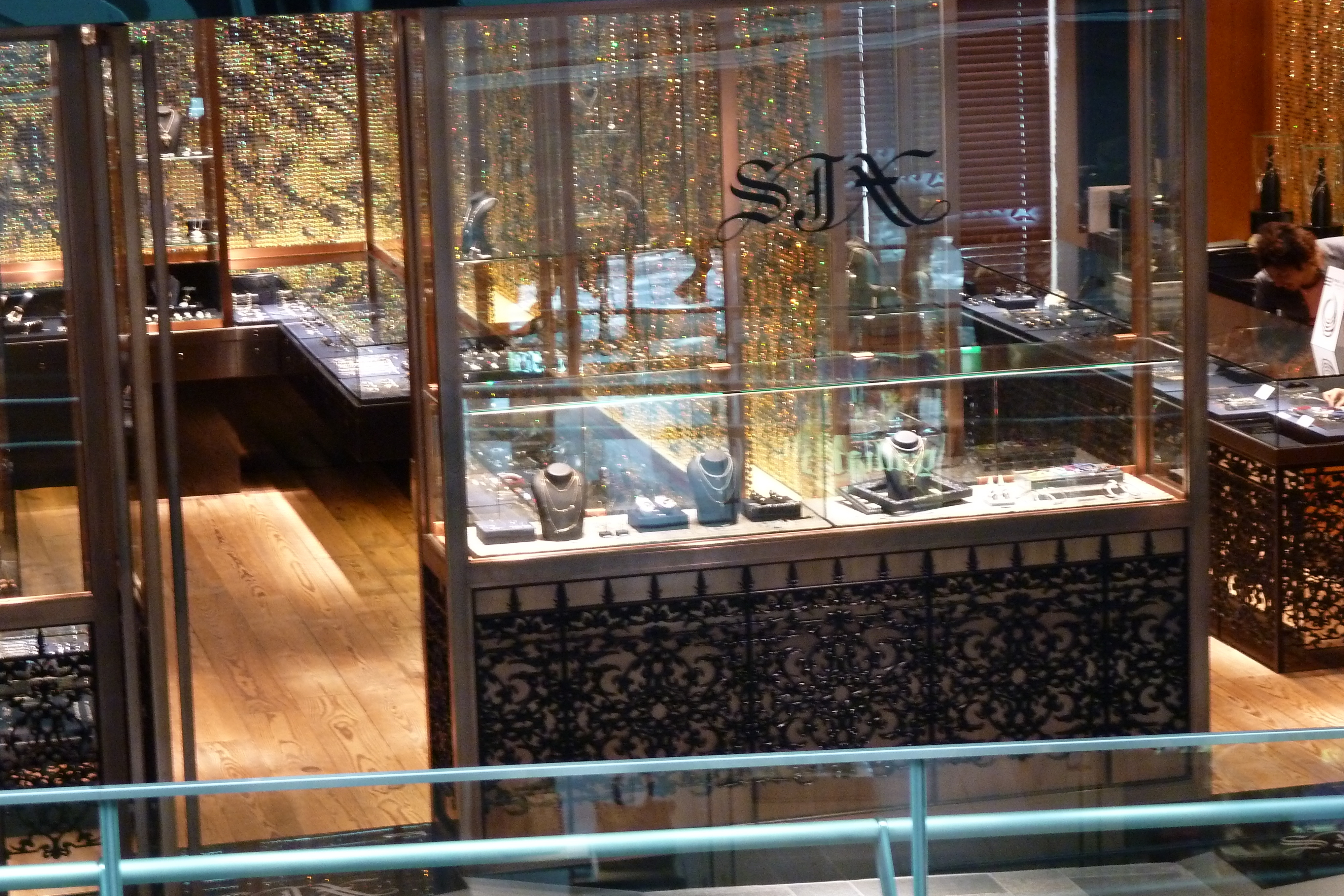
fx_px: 3733
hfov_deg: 20.4
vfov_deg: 13.7
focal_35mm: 100
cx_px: 671
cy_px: 492
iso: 400
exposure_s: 1/30
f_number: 4.3
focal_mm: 15.8
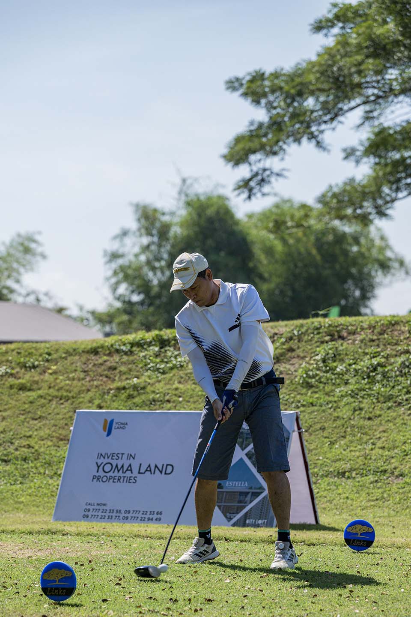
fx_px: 2055
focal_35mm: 120
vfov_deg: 17.1
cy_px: 308
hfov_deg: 11.4
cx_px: 206
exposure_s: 1/4000
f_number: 4
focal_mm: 120
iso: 500
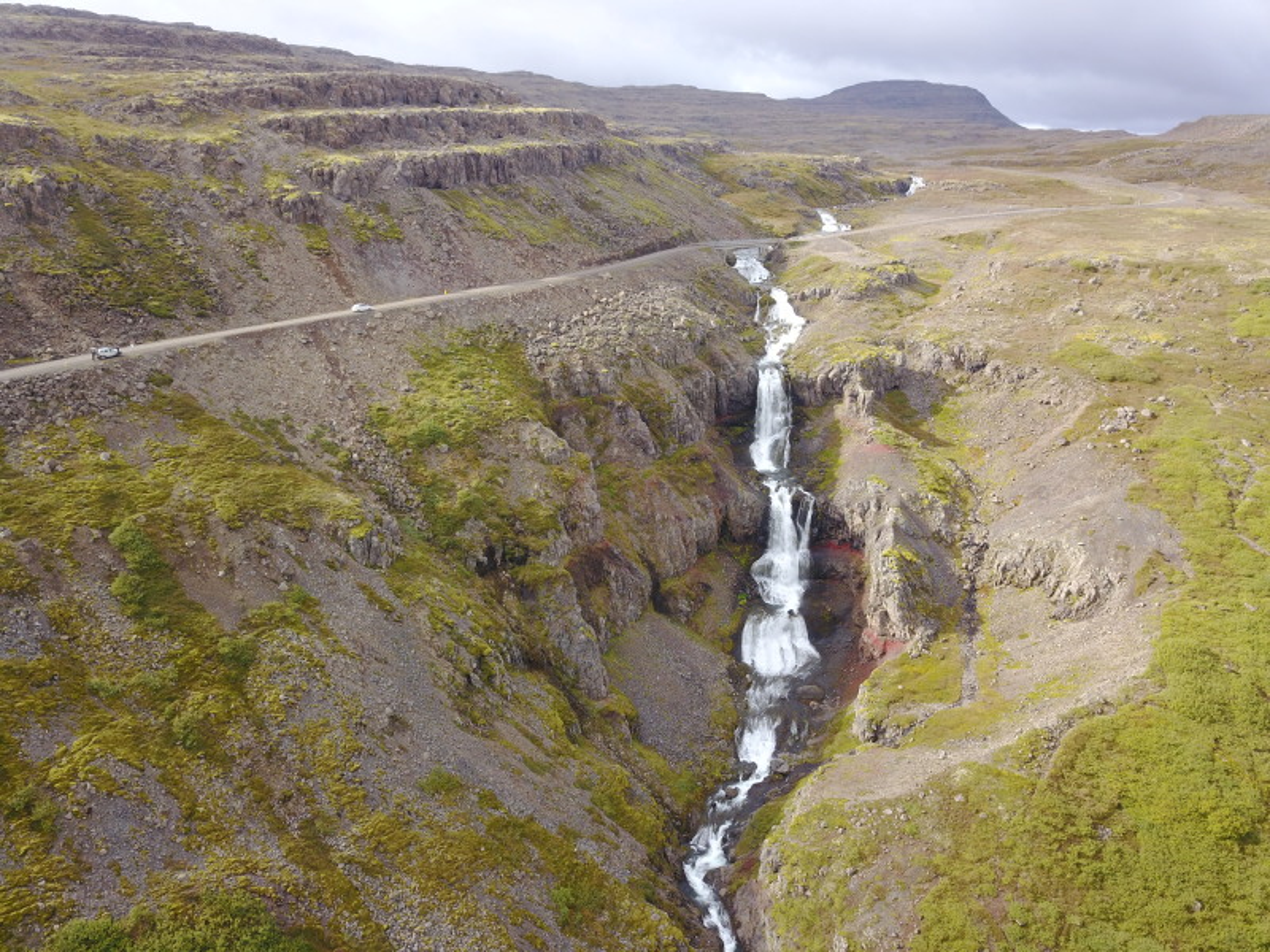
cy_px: 476
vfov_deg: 53.1
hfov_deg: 67.3
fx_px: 954
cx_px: 635
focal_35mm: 26
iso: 105
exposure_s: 1/25
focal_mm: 4.73
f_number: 2.2
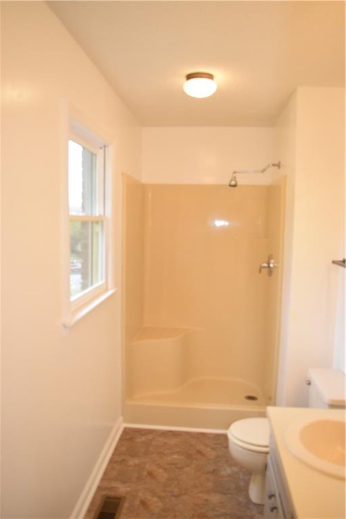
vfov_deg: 67.4
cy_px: 260
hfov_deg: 47.9
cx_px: 173
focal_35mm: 27
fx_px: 389
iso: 800
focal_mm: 18
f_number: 3.5
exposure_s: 1/200
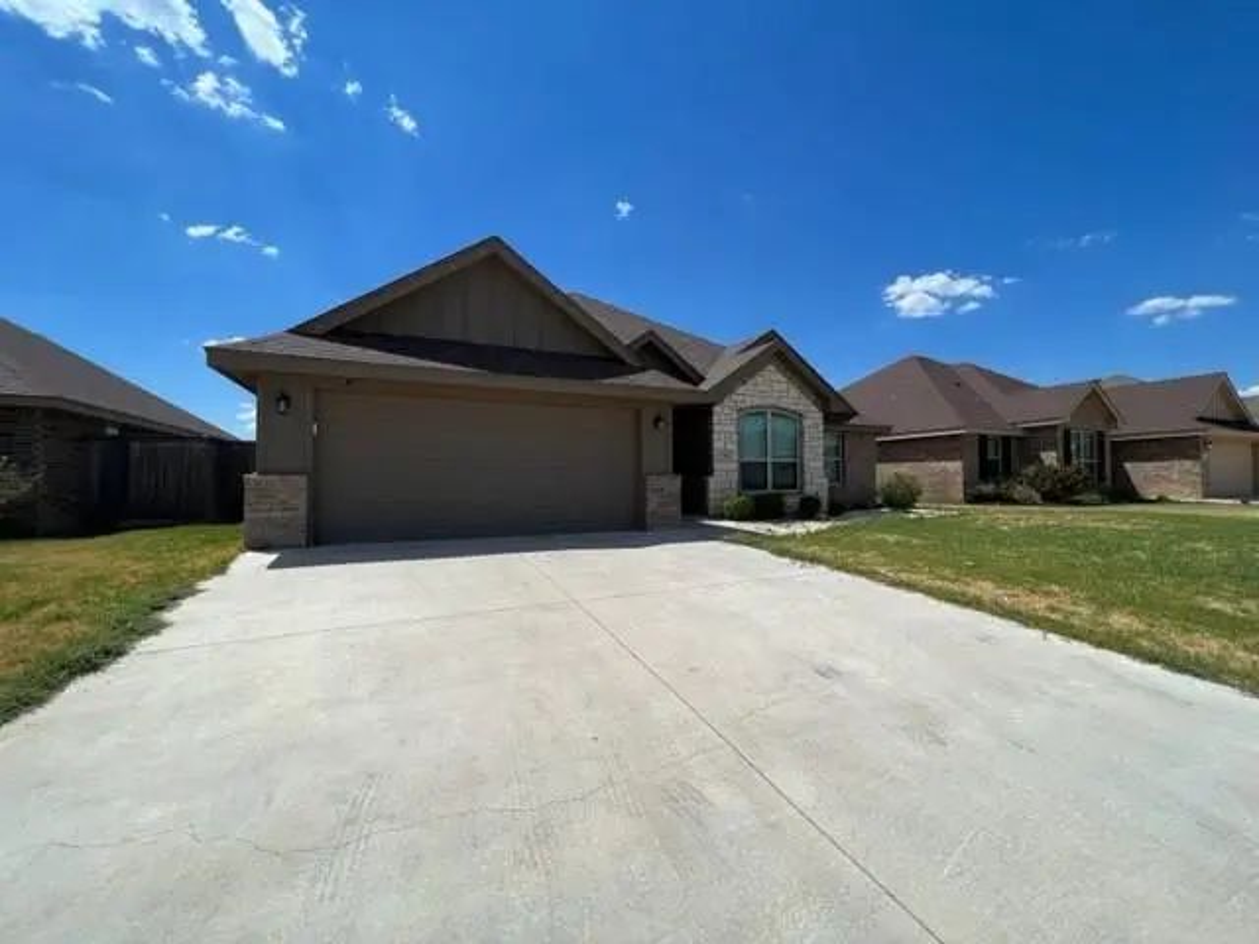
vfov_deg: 89.9
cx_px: 630
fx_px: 473
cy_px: 472
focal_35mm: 13
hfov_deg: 106.2
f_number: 1.8
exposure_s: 1/2222
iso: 32
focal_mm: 1.57
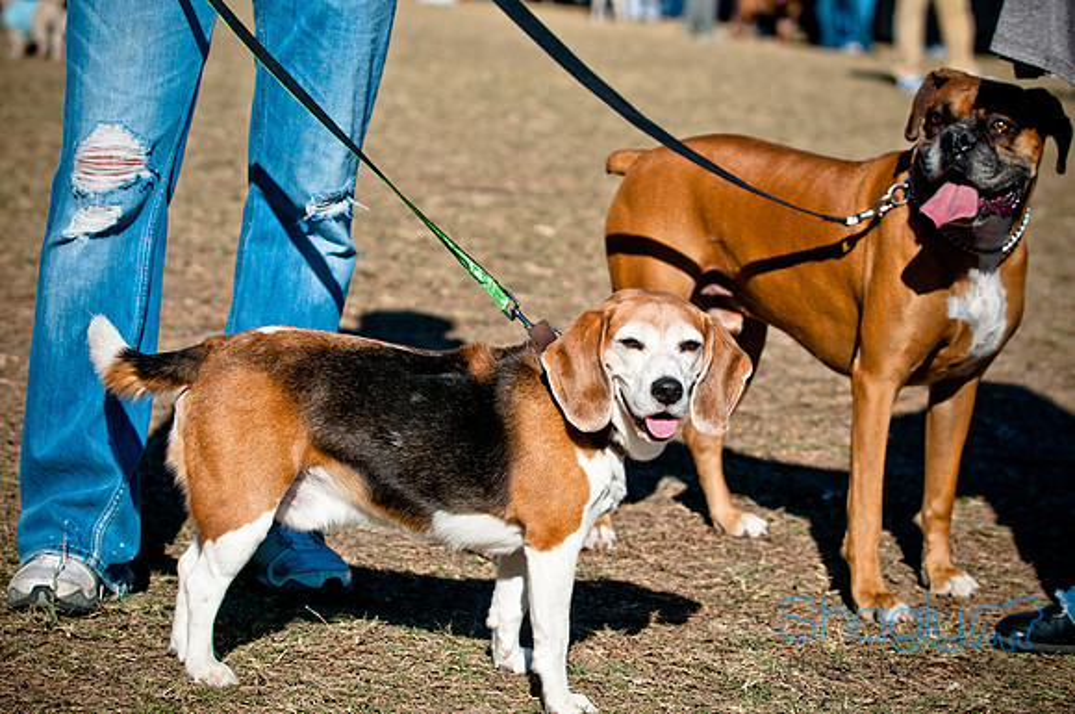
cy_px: 357
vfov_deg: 11.4
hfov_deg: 17.1
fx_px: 3578
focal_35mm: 120
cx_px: 538
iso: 200
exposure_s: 1/1600
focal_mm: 80
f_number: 5
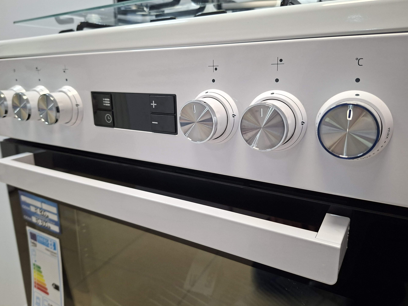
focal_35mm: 24
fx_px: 283
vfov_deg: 56.8
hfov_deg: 71.6
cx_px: 204
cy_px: 148
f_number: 1.8
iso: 200
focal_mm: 5.54
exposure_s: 1/50
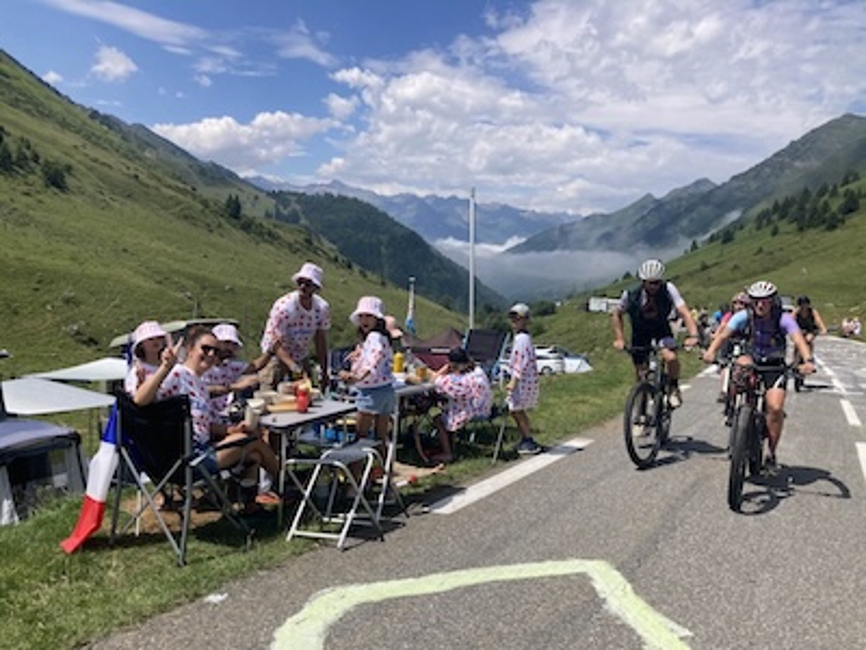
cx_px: 433
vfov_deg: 49.7
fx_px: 700
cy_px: 325
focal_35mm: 28
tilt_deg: -6.1
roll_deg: -1.6
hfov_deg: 63.4
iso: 20
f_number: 1.8
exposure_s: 1/3003
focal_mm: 3.99
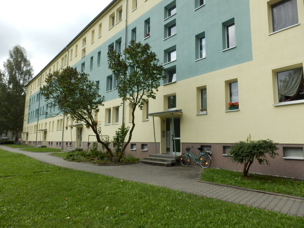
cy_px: 114
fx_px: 211
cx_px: 152
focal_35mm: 24
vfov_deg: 56.8
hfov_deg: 71.6
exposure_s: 1/500
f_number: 3
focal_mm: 4.2
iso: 80
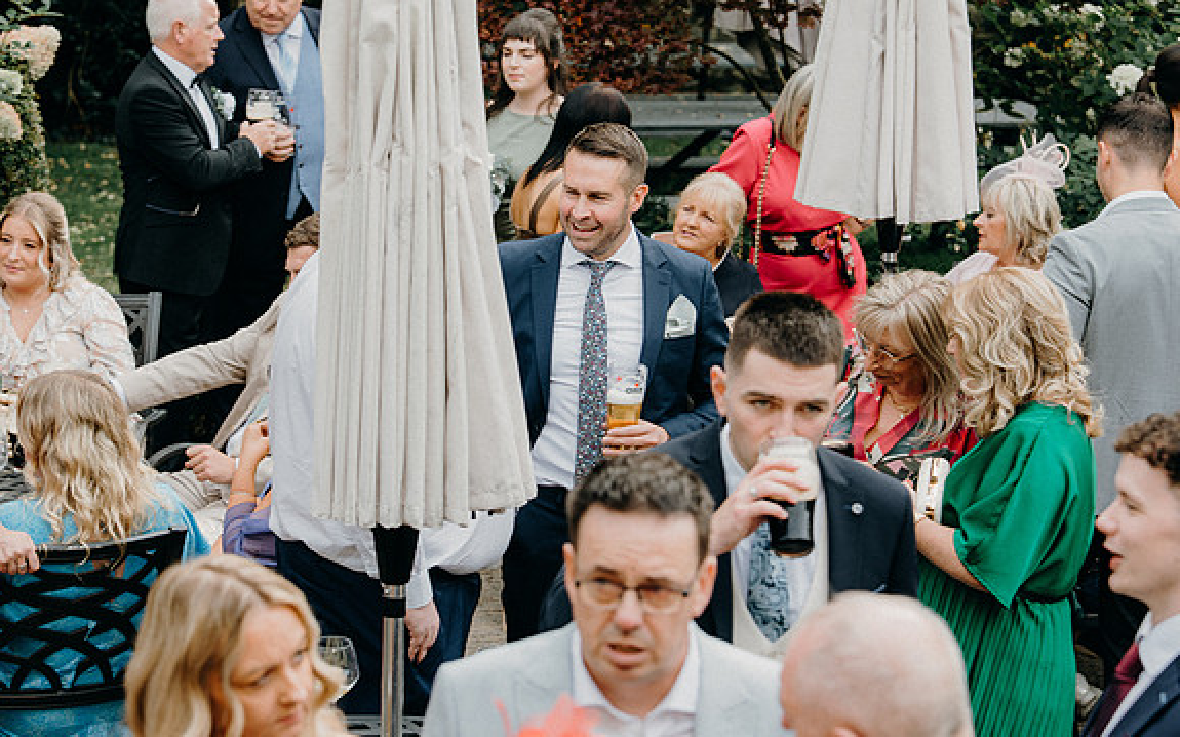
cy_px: 346
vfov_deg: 12.1
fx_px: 3472
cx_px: 593
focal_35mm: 108
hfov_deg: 19.3
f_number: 3.5
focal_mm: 70
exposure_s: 1/200
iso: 125
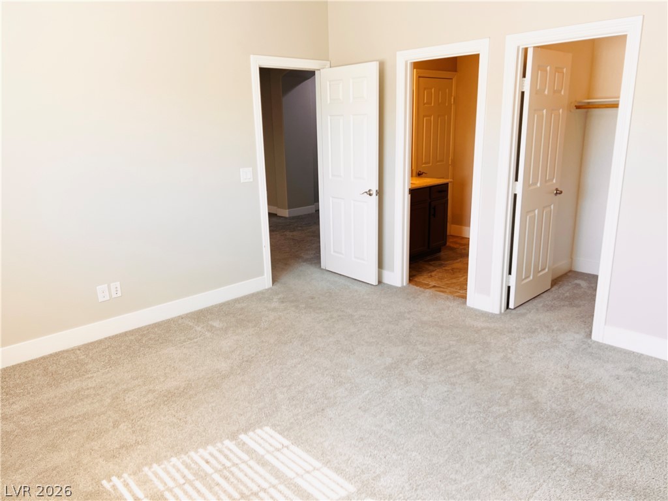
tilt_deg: -15.6
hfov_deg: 67.3
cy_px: 250
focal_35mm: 26
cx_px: 334
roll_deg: +1.3
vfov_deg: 53.1
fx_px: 502
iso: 64
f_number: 1.5
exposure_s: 1/120
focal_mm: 5.7
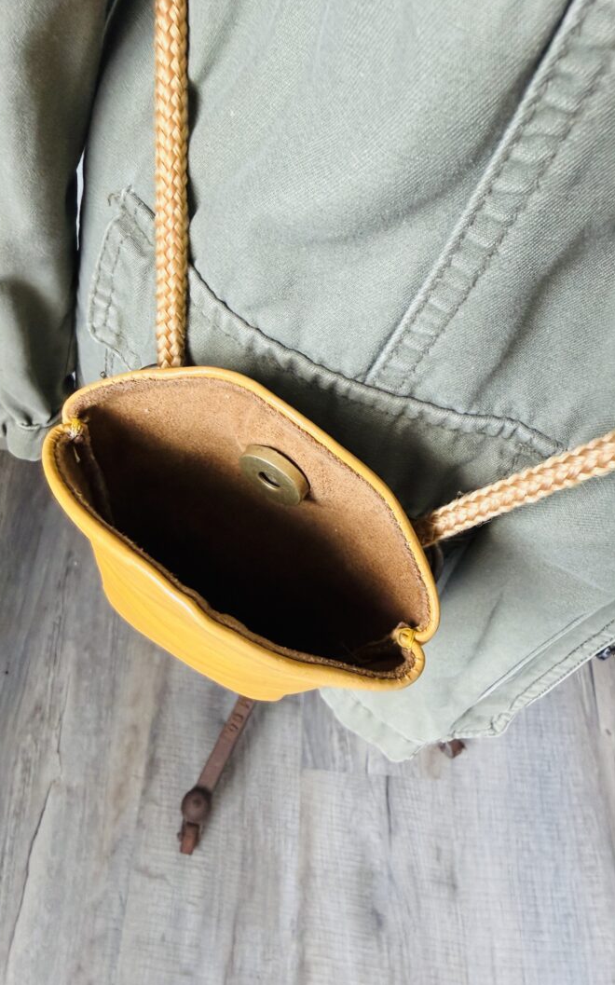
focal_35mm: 26
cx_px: 273
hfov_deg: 47.5
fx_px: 698
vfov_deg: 70.4
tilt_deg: -56.1
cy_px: 494
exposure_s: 1/63
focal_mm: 2.22
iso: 320
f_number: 2.2
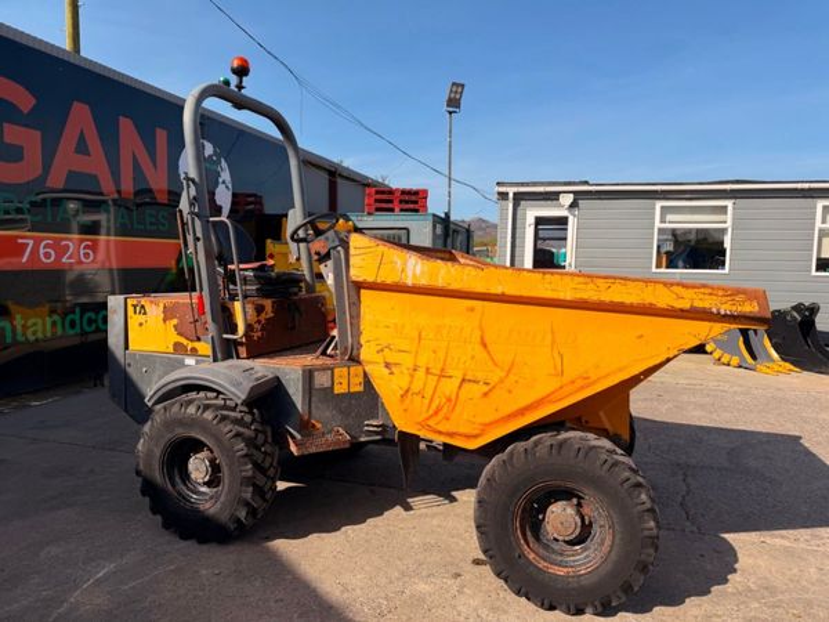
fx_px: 575
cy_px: 311
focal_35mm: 24
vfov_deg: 56.8
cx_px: 414
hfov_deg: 71.6
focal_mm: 6.76
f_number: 1.78
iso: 80
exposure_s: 1/6173
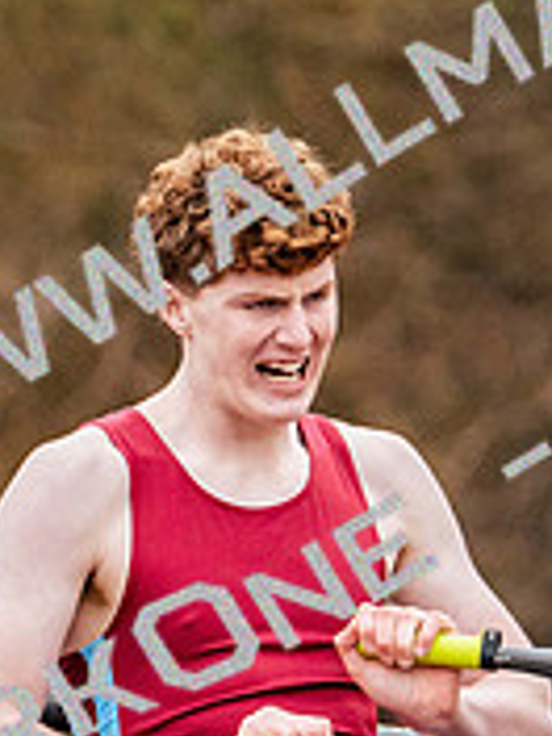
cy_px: 483
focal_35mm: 1411
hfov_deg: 1.1
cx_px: 314
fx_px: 30000
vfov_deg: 1.4
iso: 6400
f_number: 6.3
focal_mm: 444
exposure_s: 1/2000
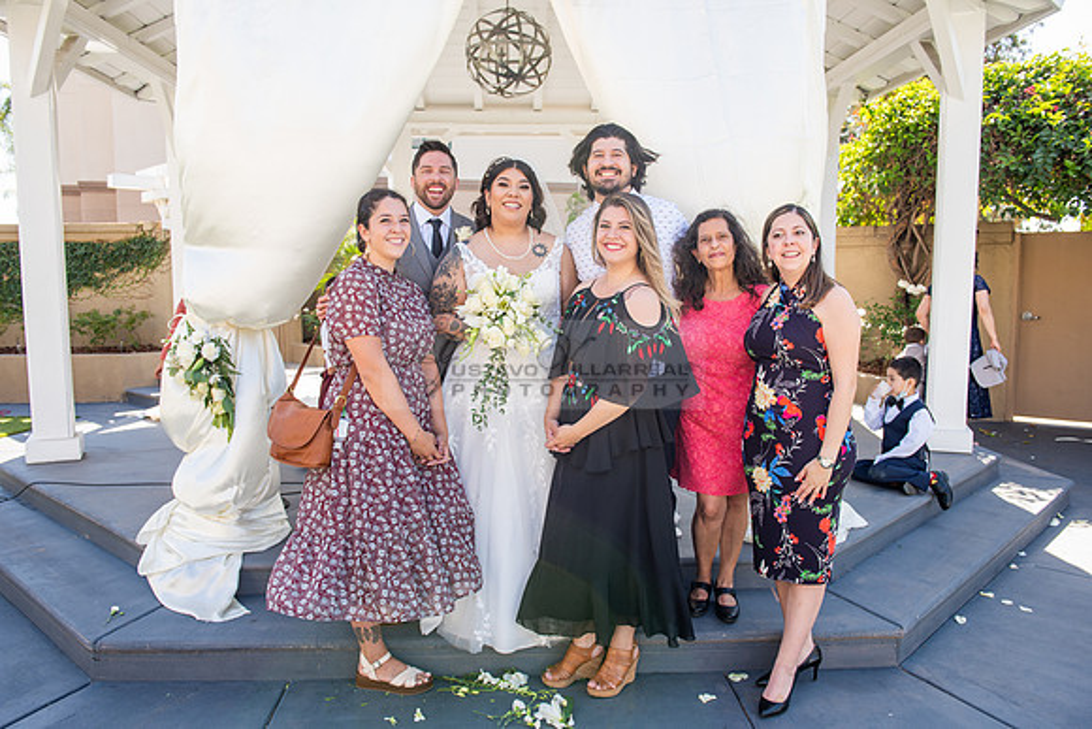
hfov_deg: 65.5
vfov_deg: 46.4
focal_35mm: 28
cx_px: 546
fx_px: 849
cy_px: 364
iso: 100
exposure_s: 1/125
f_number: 5
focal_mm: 28
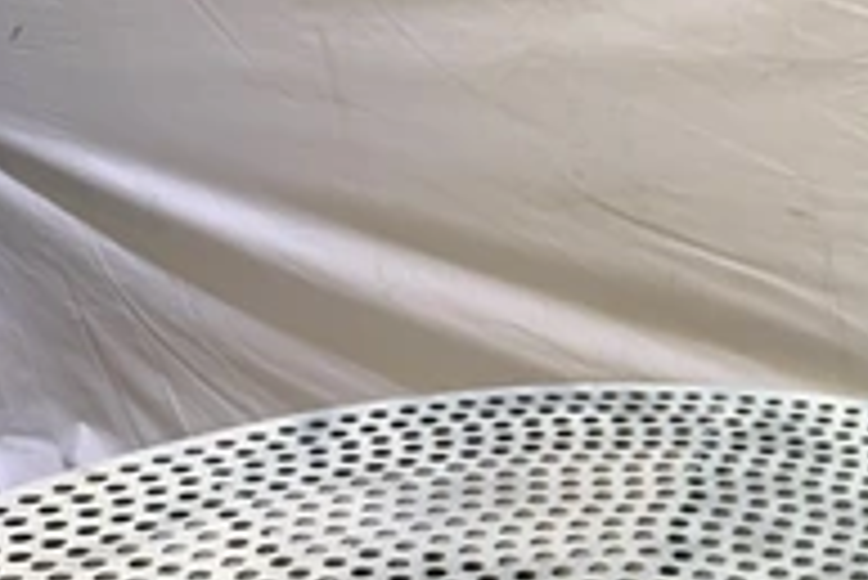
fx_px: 1351
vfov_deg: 23.1
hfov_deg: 32.4
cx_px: 890
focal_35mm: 56
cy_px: 598
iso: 40
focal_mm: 4.25
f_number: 1.8
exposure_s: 1/120
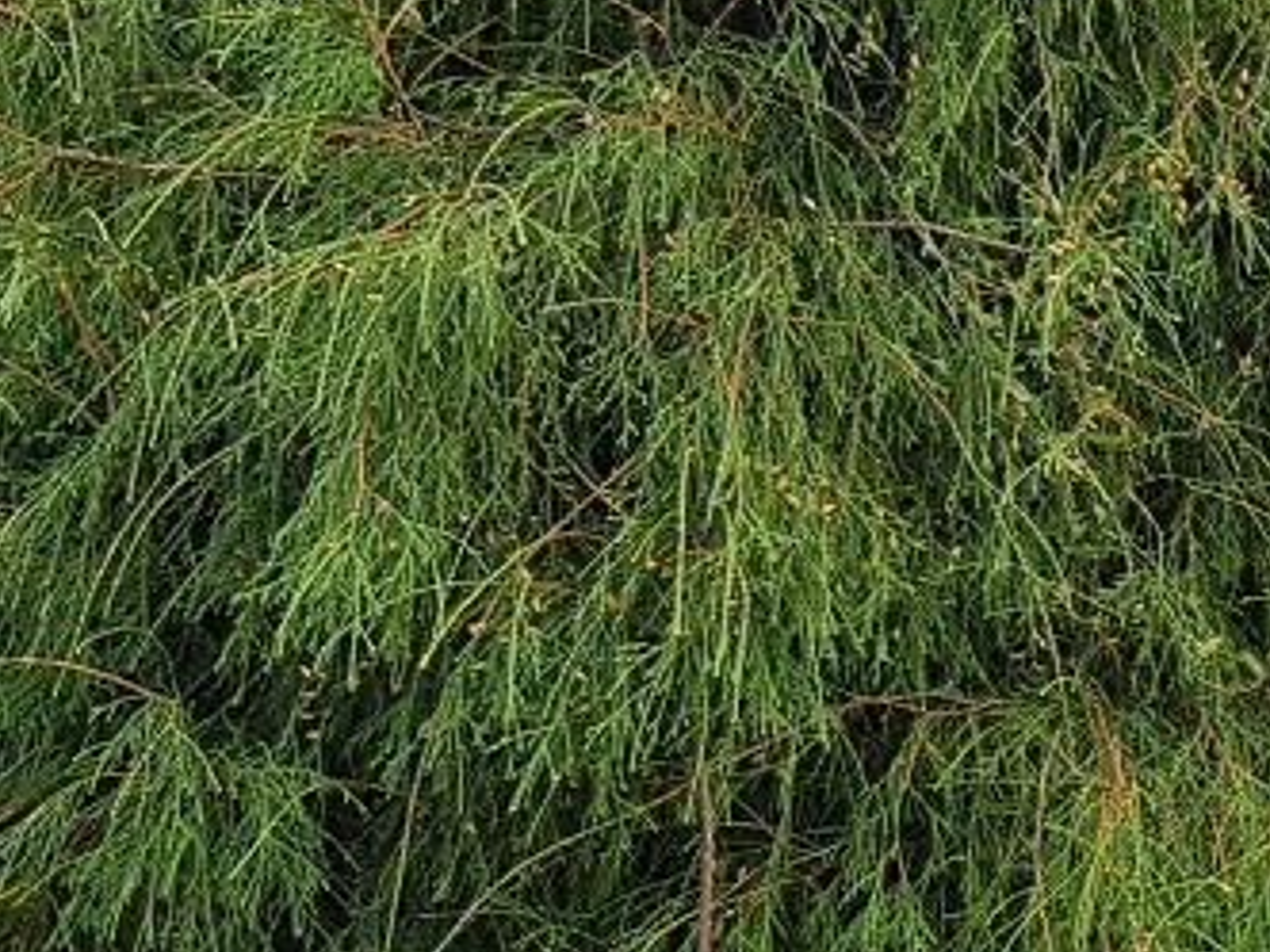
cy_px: 505
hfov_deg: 18.0
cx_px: 2047
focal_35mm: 94
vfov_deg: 15.7
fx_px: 3449
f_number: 1.7
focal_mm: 4.2
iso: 40
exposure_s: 1/237
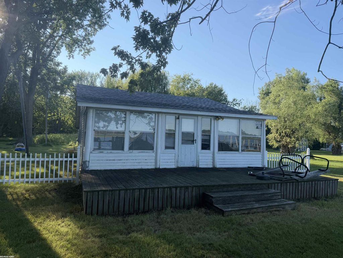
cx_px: 172
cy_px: 129
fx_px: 238
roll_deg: -1.3
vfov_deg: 56.8
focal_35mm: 24
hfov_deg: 71.6
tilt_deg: +2.4
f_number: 1.78
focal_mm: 6.76
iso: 100
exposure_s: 1/2703
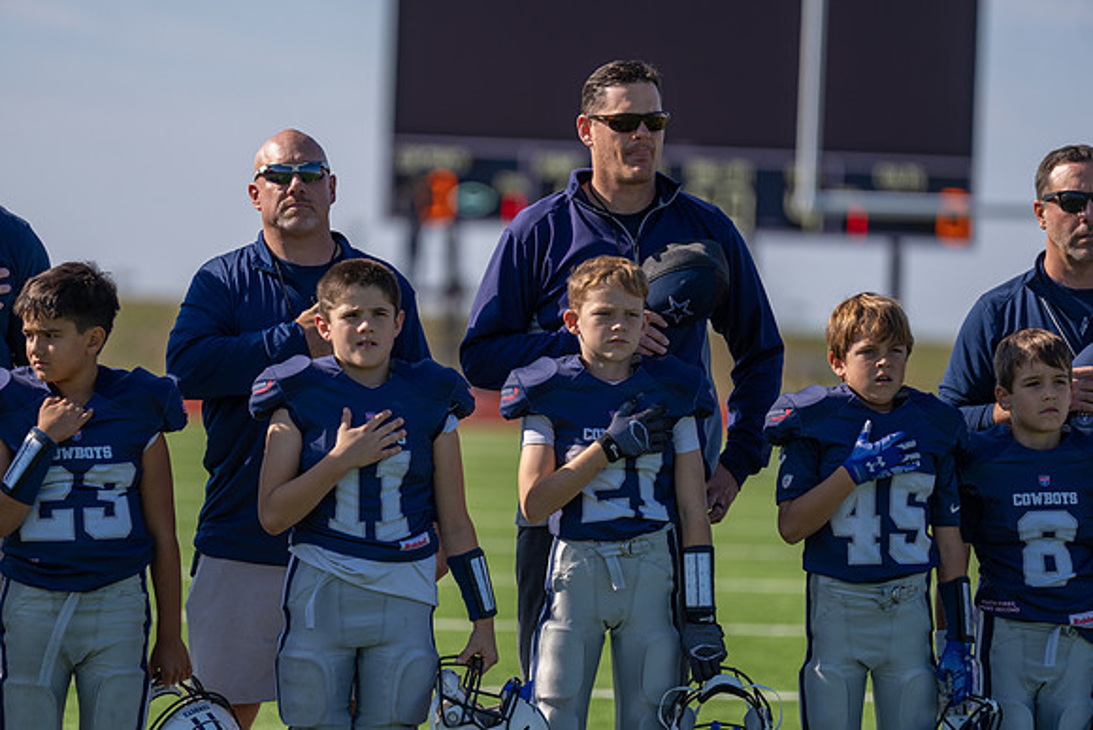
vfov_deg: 6.9
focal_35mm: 200
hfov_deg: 10.3
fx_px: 6073
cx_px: 546
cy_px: 365
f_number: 2.8
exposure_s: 1/1600
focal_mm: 200
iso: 100
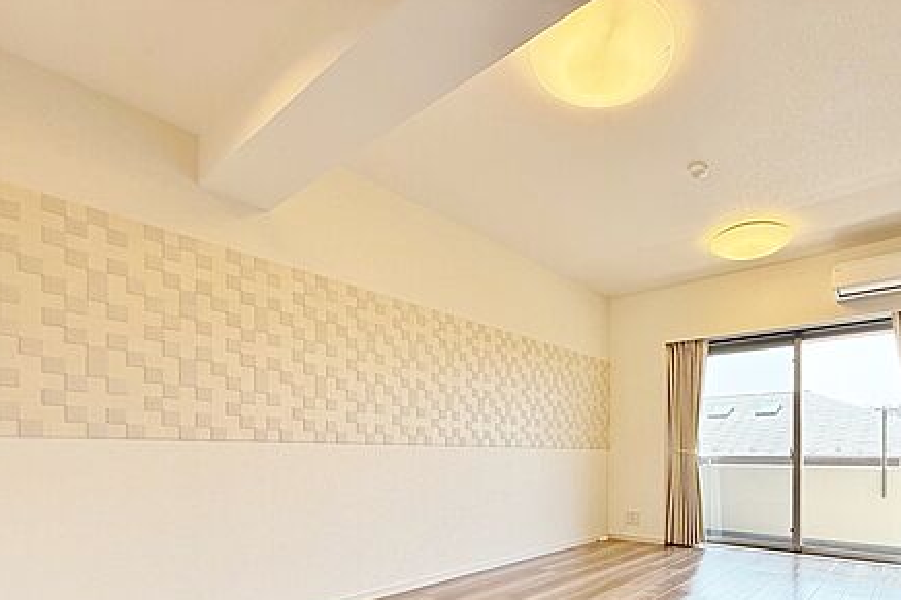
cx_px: 563
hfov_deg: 82.4
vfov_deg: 58.3
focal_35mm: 20
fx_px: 500
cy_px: 458
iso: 64
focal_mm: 2.22
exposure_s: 1/228
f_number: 2.2
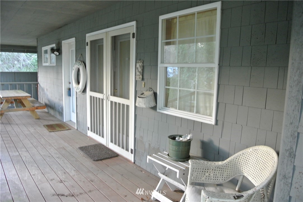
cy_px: 101
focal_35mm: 27
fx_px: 227
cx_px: 152
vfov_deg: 48.0
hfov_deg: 67.3
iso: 800
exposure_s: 1/30
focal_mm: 10
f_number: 3.5
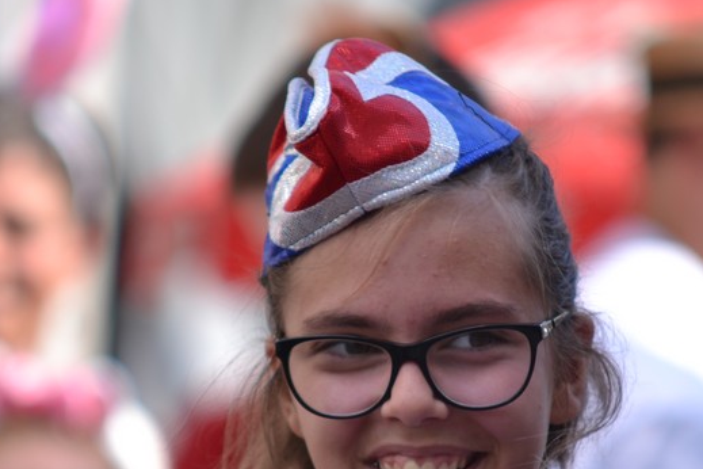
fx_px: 8670
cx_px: 424
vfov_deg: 3.1
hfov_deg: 4.6
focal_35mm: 444
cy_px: 414
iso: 100
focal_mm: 150
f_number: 2.8
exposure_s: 1/400
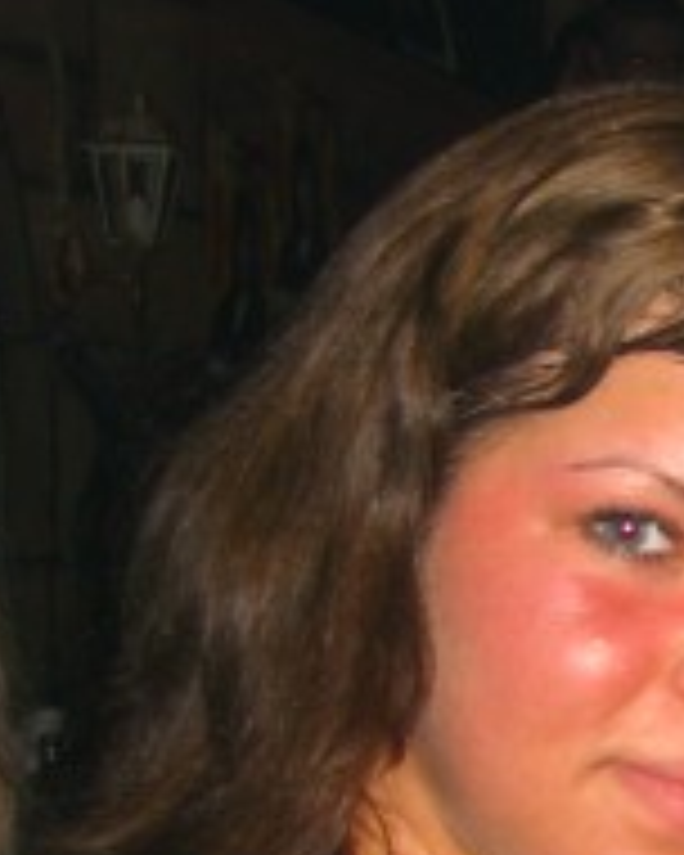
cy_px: 855
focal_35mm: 117
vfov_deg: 16.1
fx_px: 2961
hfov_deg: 12.4
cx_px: 1107
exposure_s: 1/60
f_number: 2.8
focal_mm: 7.9
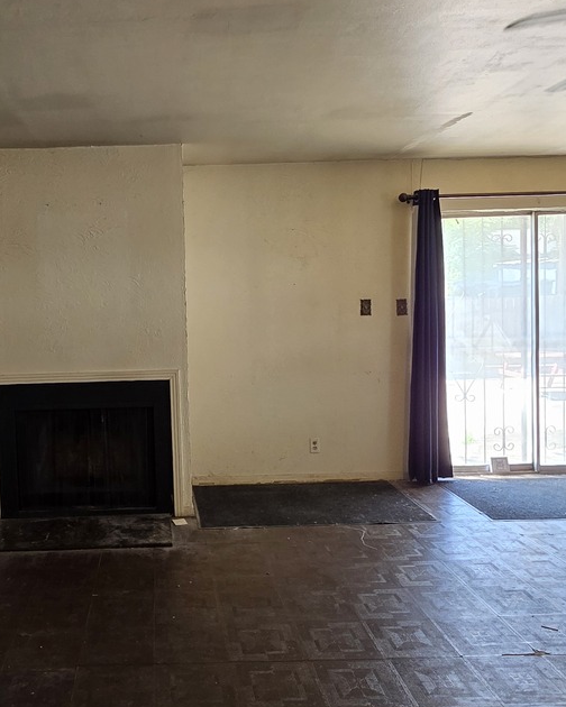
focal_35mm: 29
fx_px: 607
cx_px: 144
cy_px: 322
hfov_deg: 48.1
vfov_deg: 60.3
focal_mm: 2.2
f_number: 1.9
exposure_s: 1/120
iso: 200
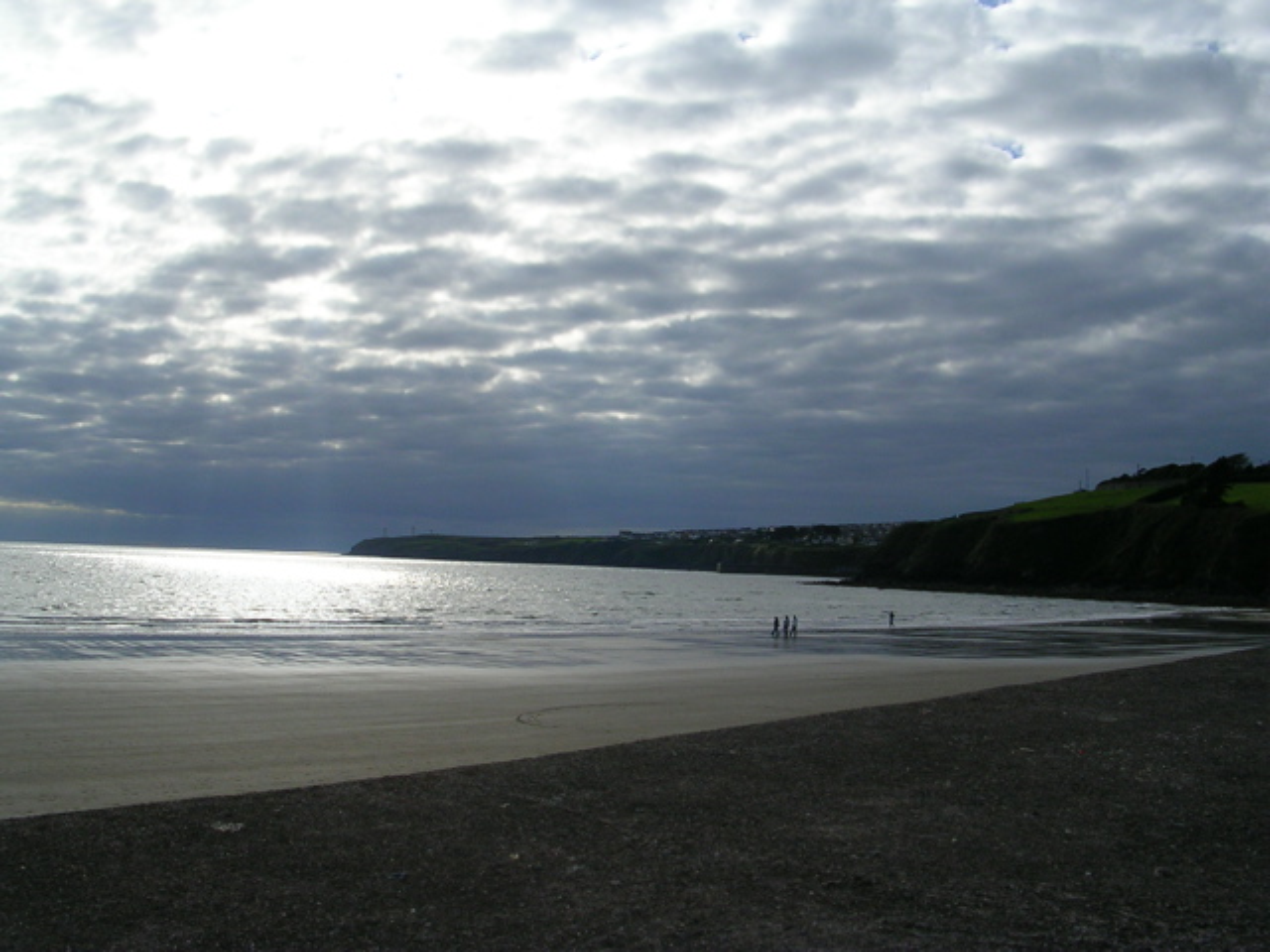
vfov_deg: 37.7
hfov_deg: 49.0
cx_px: 635
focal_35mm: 38
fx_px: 1394
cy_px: 476
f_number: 5.6
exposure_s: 1/740
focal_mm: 5.8
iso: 50
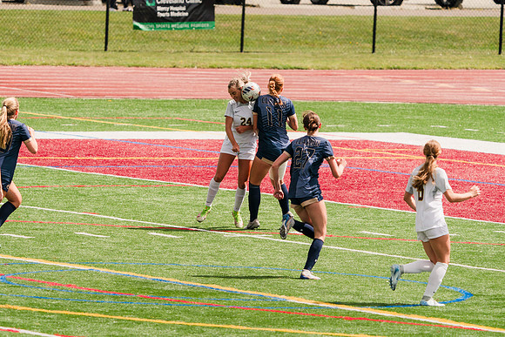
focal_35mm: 440
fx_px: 6173
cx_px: 220
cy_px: 132
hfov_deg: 4.7
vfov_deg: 3.1
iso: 400
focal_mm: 332
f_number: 6.3
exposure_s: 1/1600
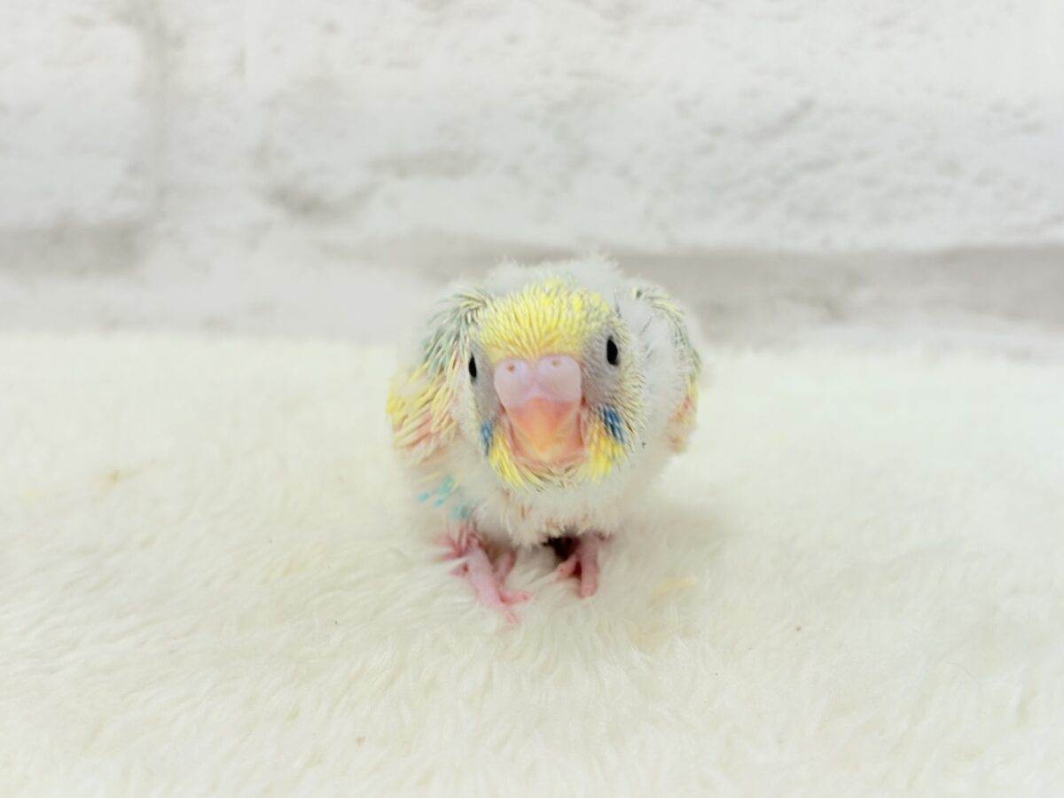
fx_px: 1598
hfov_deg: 36.8
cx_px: 532
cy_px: 399
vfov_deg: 28.0
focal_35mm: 52
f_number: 1.6
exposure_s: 1/50
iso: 32
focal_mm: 5.96
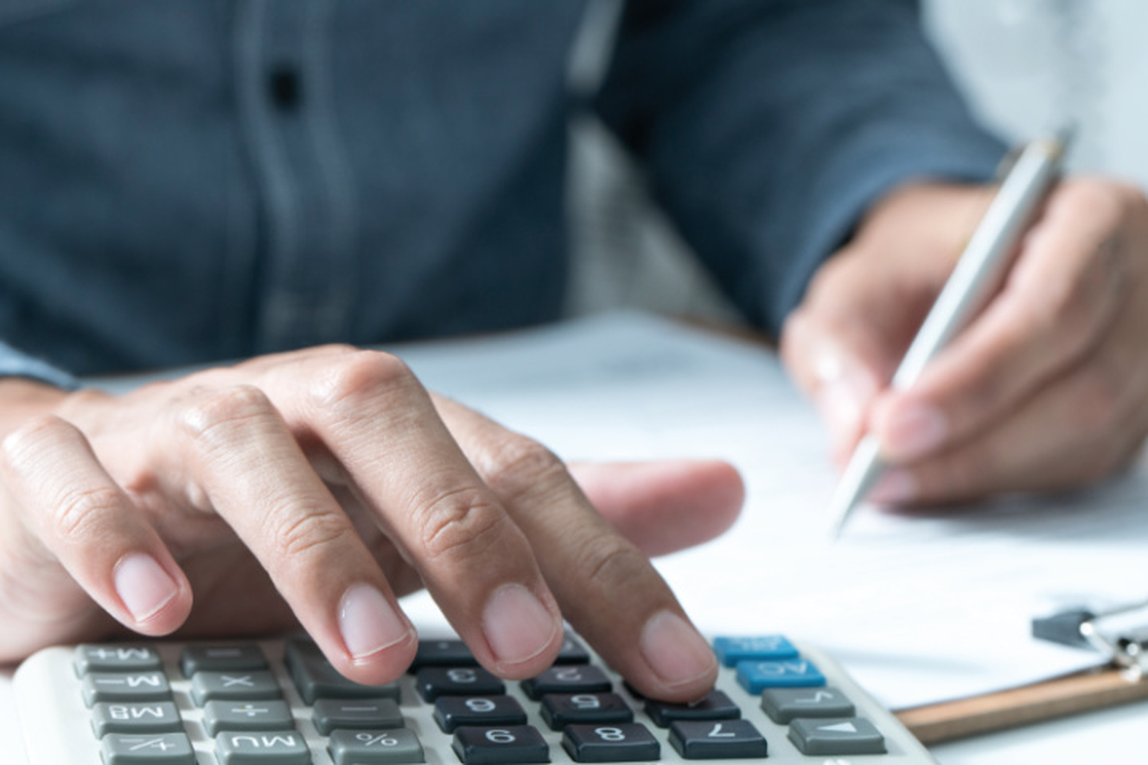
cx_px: 574
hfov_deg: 20.4
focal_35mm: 100
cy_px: 382
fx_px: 3189
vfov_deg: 13.7
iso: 320
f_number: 8
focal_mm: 100
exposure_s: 1/50
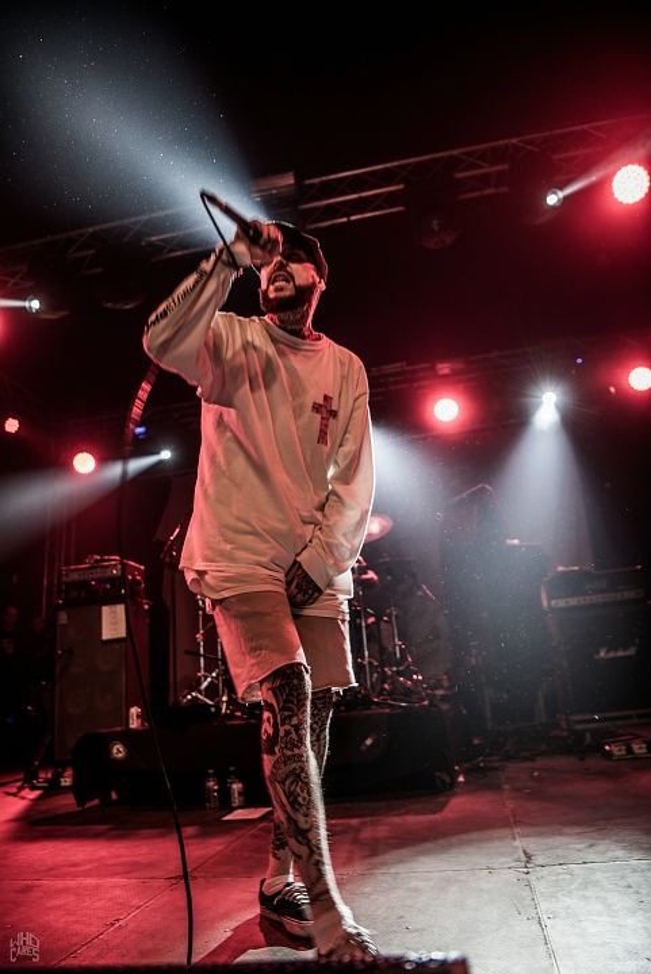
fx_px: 650
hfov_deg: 53.2
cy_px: 487
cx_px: 326
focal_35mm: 24
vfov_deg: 73.7
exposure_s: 1/80
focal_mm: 24
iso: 160
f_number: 2.8
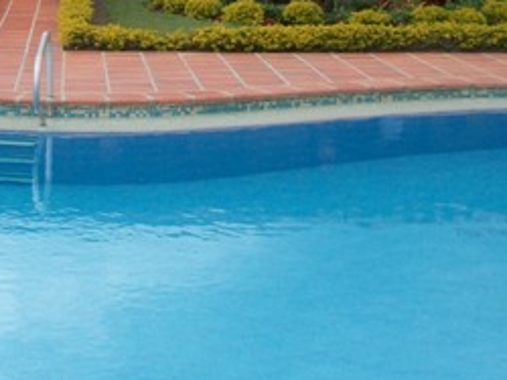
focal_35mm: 82
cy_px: -65
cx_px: 12
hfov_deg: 23.0
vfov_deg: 17.2
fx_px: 1200
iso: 80
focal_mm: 5.7
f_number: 5.5
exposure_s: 1/250
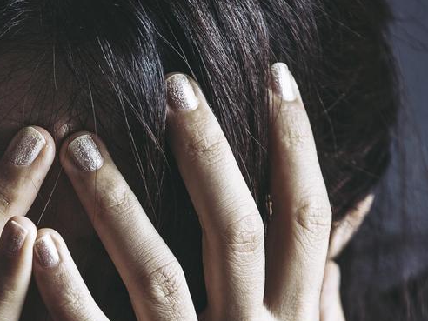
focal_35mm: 782
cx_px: 38
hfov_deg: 2.5
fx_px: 9669
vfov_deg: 1.9
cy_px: 439
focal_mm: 200
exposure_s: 1/125
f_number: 4
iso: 100
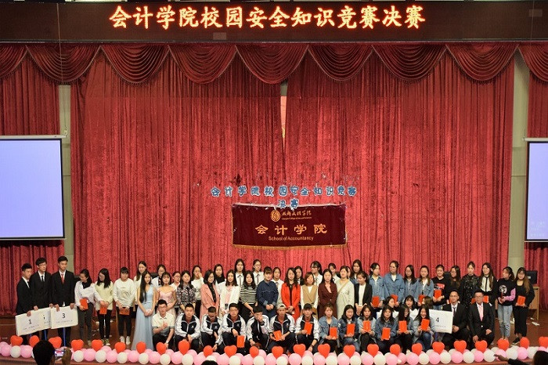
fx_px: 593
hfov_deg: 49.6
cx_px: 274
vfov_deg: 34.2
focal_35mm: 39
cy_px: 182
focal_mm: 26
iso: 1100
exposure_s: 1/60
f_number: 3.8
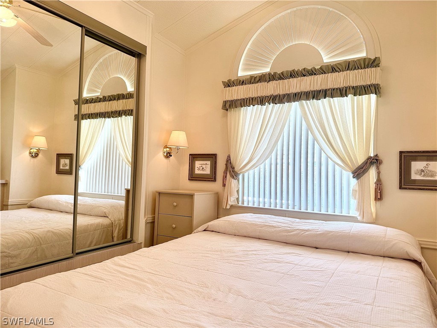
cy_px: 164
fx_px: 303
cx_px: 218
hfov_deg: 71.6
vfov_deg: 56.8
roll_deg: -1.2
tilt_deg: +3.1
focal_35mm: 24
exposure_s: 1/122
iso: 50
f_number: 1.78
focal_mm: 6.76
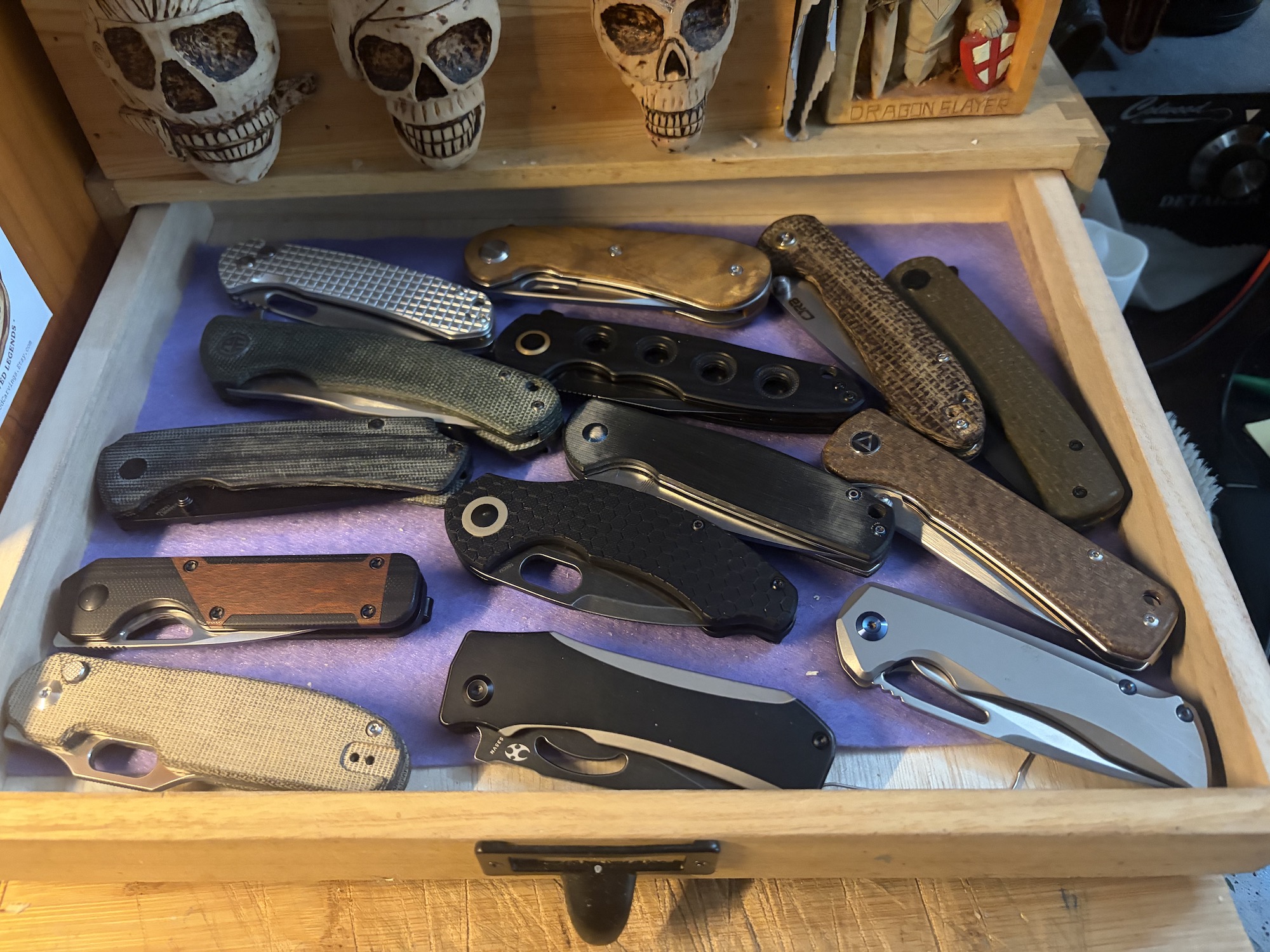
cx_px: 635
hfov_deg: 67.3
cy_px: 476
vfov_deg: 53.1
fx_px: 954
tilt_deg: -49.5
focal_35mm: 26
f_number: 1.6
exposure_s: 1/30
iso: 800
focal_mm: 5.96
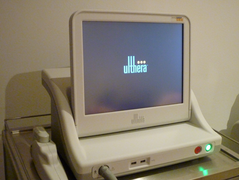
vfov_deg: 30.9
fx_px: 325
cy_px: 90
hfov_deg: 40.4
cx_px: 120
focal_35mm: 47
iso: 800
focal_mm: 8.3
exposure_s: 1/15
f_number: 4.3
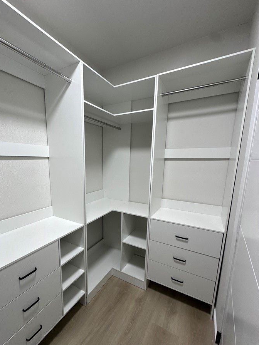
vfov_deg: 94.2
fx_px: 160
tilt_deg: -11.4
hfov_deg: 77.7
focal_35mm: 16
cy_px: 189
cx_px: 112
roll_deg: -0.3
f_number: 2.2
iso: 200
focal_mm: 2.22
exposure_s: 1/120
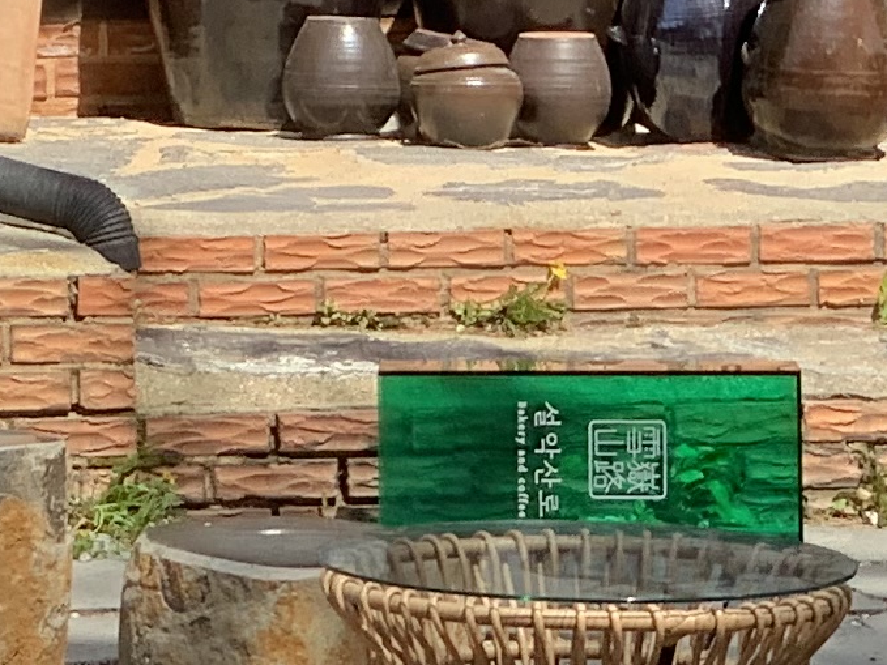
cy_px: -913
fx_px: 7916
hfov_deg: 6.4
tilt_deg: +3.9
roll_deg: -2.3
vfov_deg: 4.7
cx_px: -183
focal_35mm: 309
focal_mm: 6
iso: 16
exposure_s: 1/424
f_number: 2.4
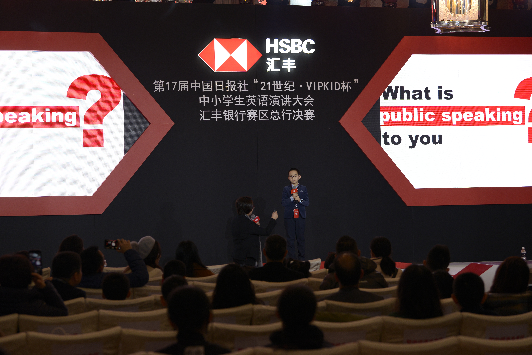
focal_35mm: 82
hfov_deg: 24.8
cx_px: 266
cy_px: 178
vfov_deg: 16.7
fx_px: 1212
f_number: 4
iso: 640
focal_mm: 82
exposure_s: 1/125
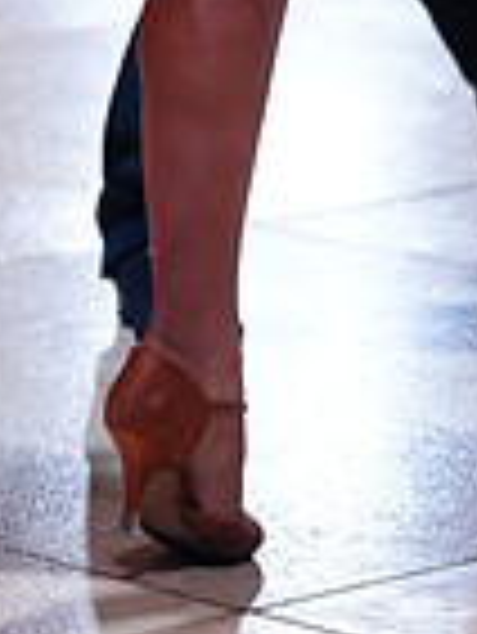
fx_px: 5082
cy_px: -544
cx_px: -209
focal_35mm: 277
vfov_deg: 6.9
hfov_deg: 5.3
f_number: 2.8
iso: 800
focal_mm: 70
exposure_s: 1/500
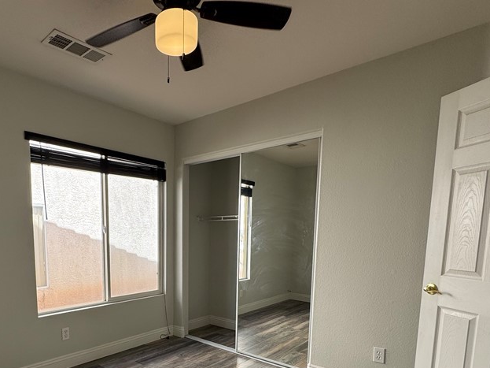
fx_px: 326
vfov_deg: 55.9
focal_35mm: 23
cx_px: 173
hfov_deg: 72.2
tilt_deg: -8.3
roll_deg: -0.4
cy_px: 277
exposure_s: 1/262
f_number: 2.2
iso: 40
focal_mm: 2.22
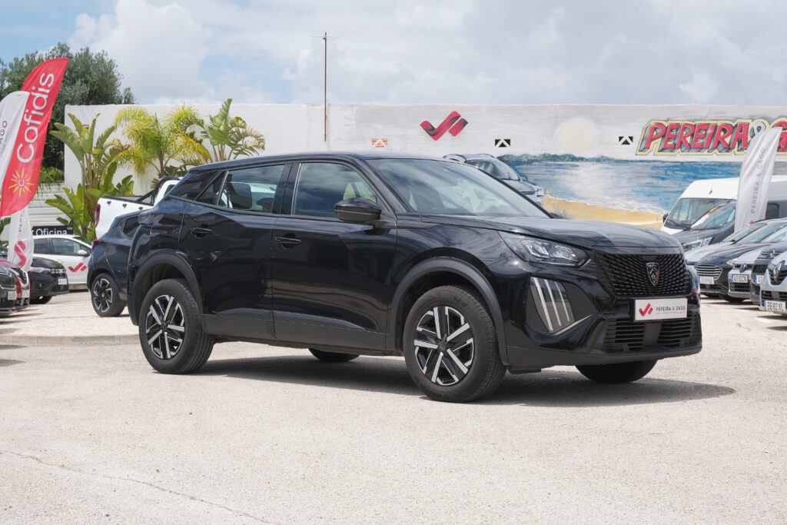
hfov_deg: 32.9
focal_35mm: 61
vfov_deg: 22.3
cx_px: 394
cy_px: 262
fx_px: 1334
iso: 160
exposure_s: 1/320
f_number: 9
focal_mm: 40.8
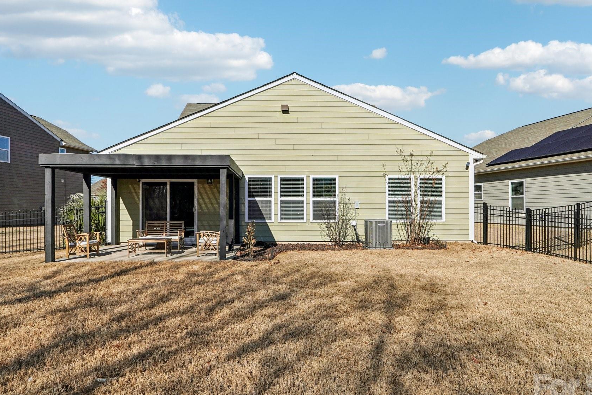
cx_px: 285
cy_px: 202
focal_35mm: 22
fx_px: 362
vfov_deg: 57.2
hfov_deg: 78.6
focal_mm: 12
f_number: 8
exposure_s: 1/200
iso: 100
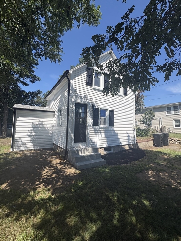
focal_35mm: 15
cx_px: 91
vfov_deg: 98.1
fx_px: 105
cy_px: 118
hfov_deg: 81.8
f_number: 2.2
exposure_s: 1/2674
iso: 50
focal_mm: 2.22
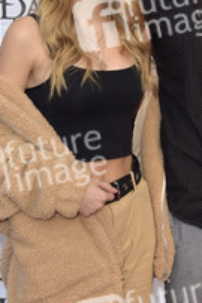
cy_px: 92
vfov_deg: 17.7
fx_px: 966
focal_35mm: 115
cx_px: 194
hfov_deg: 11.8
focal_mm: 58
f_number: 5.6
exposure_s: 1/250
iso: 200
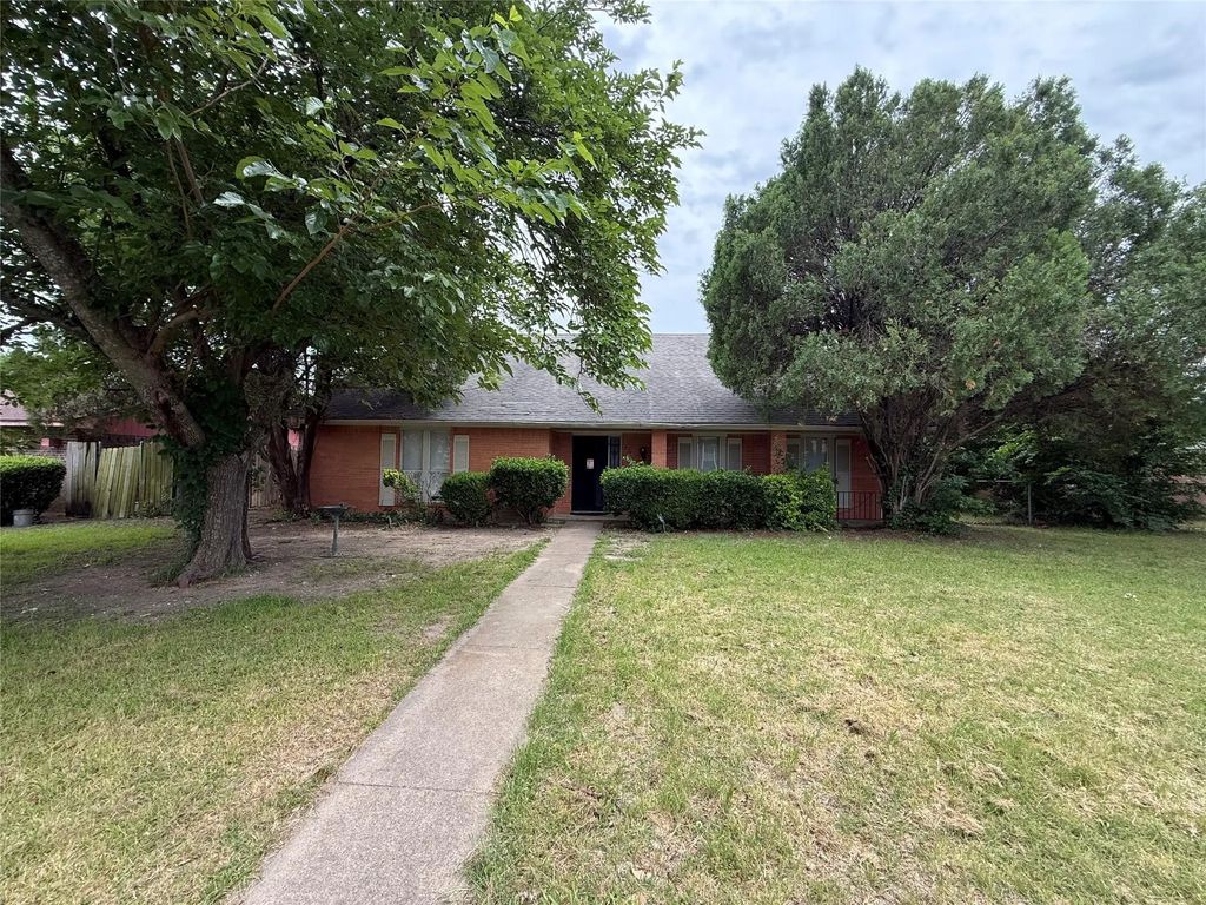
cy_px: 452
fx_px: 488
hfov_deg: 102.1
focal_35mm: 14
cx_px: 603
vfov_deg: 85.7
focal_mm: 2.22
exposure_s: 1/468
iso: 64
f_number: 2.2
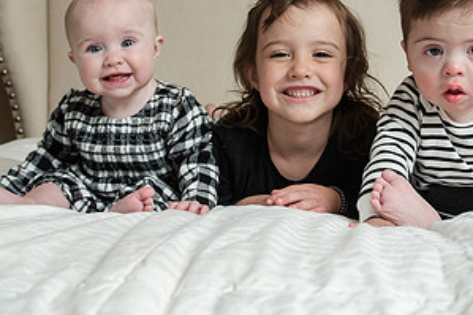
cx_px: 320
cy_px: 80
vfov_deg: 22.0
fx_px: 801
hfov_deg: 32.6
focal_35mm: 61
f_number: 5.6
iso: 400
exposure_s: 1/200
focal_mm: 28
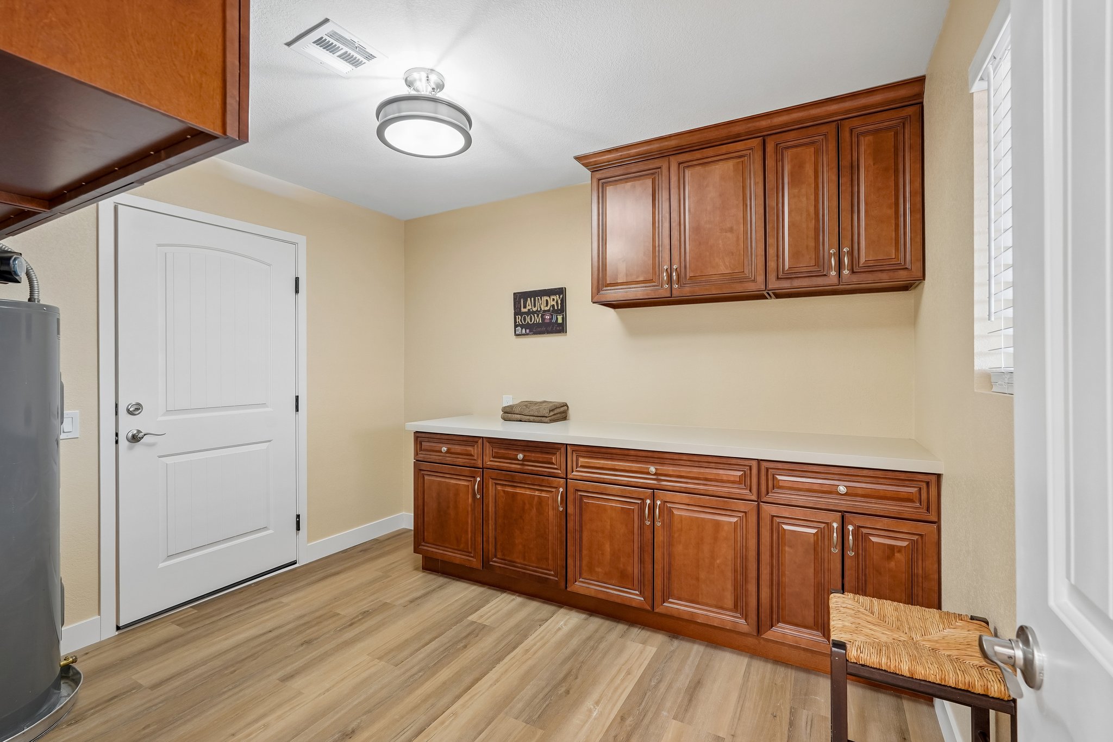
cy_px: 371
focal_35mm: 16
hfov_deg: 95.0
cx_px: 556
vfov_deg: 72.0
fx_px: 510
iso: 400
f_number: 8
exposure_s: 1/4
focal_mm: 16.5
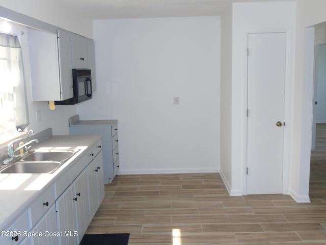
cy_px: 122
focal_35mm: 34
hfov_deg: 54.0
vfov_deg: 41.8
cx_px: 163
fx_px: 320
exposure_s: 1/40
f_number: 3.8
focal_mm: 6.1
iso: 200
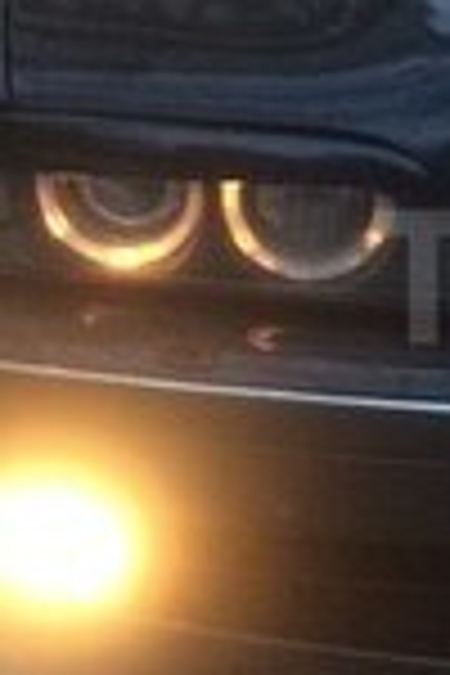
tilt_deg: -13.1
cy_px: 277
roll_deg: -1.6
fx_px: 2494
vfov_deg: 15.4
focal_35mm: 133
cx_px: 832
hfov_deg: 9.7
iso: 80
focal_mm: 4.15
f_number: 2.2
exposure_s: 1/33
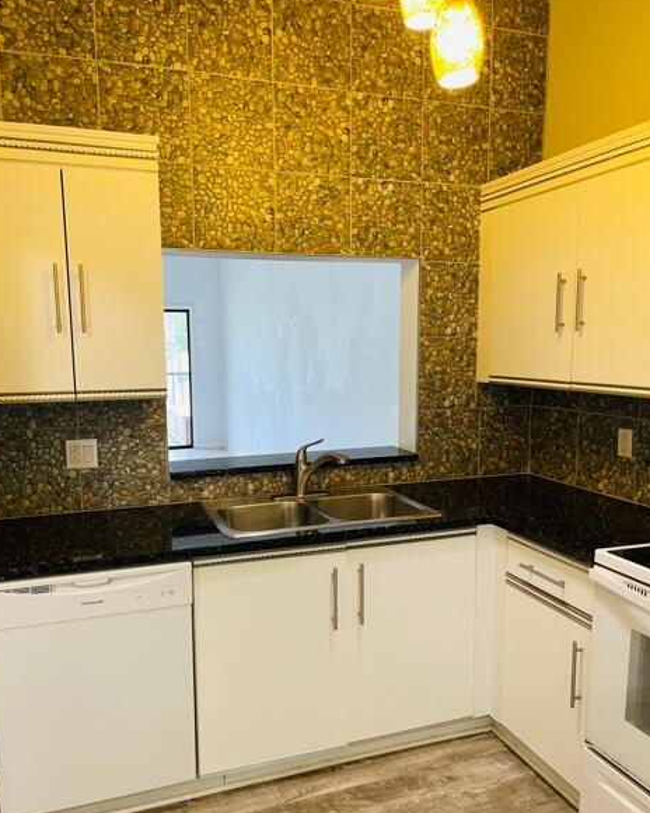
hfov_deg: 51.5
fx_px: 673
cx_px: 318
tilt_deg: -8.5
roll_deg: +1.7
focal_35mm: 28
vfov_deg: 62.1
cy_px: 439
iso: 125
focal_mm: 5.1
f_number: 1.6
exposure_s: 1/60
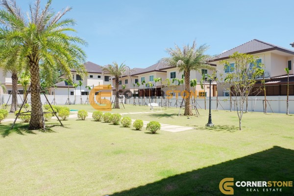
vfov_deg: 53.1
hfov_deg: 73.7
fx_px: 196
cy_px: 98
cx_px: 147
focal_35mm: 24
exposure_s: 1/400
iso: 200
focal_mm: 16
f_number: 8
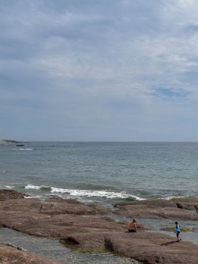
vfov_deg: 30.4
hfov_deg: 23.0
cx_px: 104
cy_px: 131
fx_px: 486
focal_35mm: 64
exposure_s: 1/2000
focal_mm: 29
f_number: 8
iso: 400
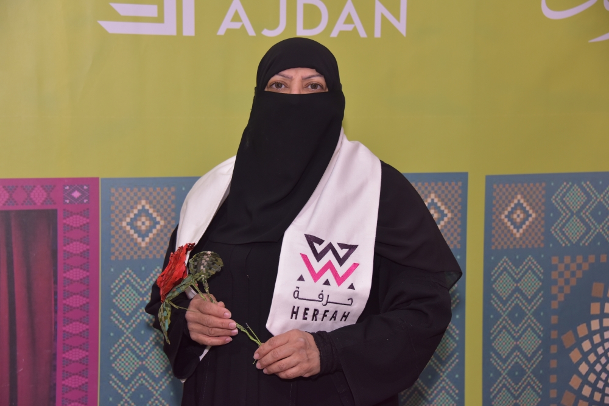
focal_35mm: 82
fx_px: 1387
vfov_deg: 16.7
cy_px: 203
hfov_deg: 24.8
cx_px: 304
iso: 800
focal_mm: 82
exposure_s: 1/60
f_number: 5
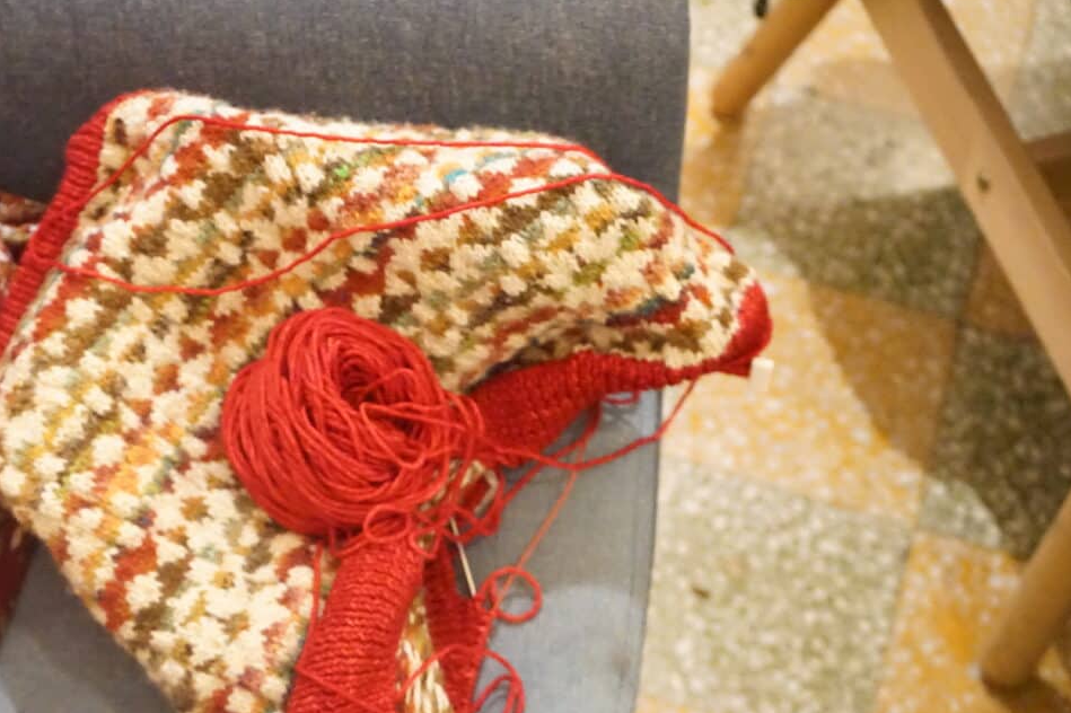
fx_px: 1725
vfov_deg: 23.3
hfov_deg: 34.2
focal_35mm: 58
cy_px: 439
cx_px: 359
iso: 25600
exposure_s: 1/160
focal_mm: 43
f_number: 4.5
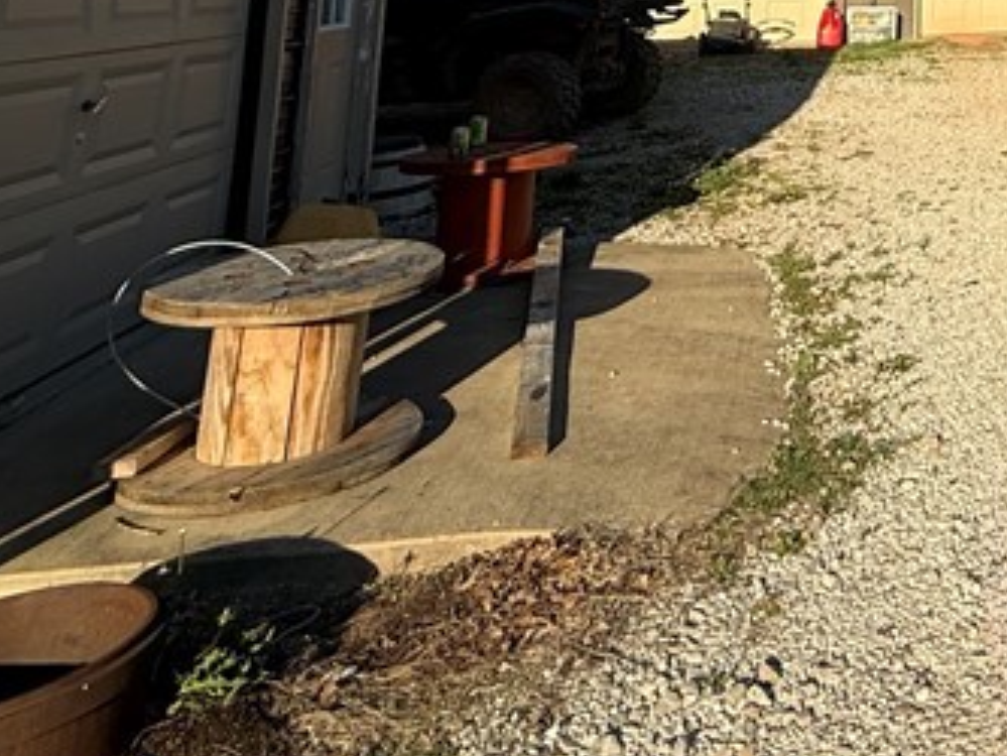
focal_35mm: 43
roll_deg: +1.5
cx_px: 1234
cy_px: -263
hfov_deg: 34.3
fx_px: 1251
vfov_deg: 27.3
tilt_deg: +9.7
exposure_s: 1/1848
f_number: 2.2
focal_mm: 2.22
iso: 50
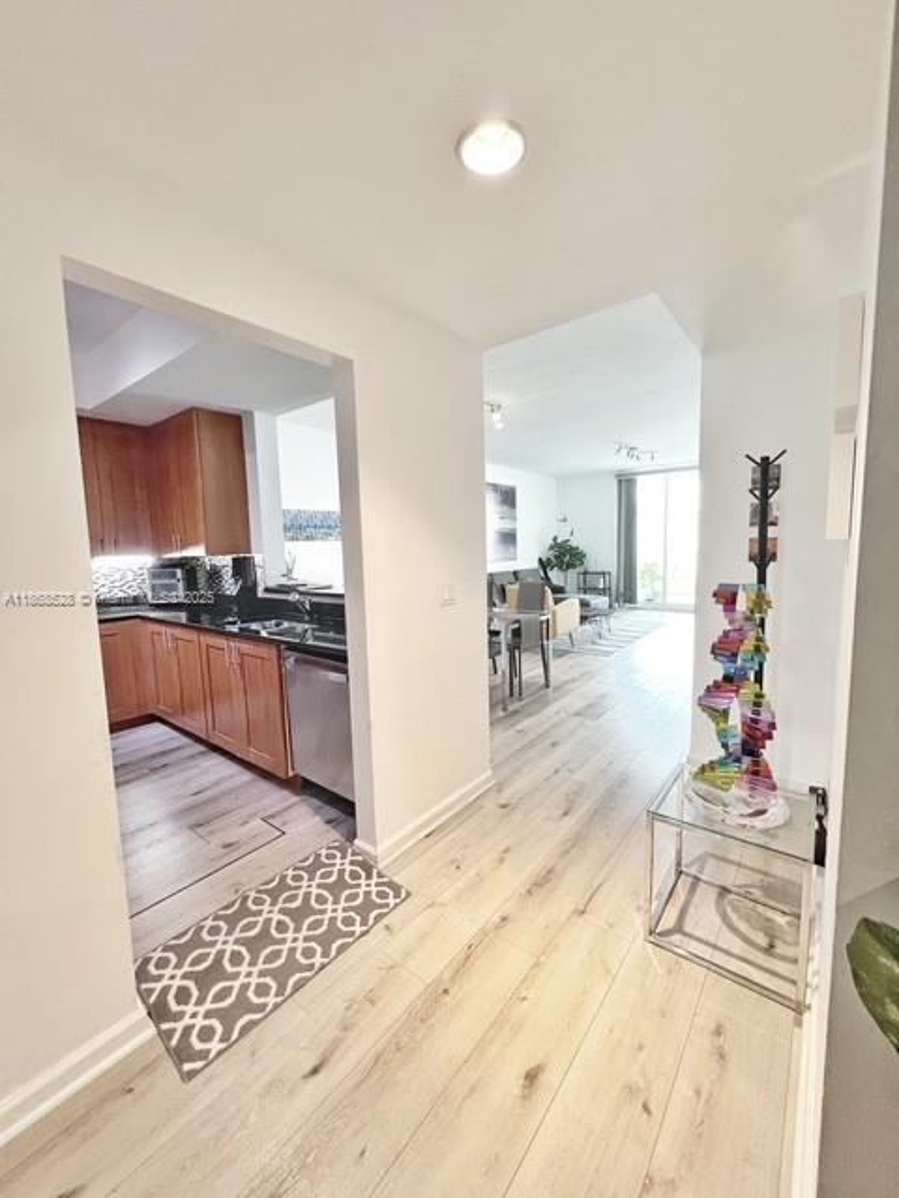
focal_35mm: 13
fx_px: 450
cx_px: 450
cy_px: 599
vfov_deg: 106.2
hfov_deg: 89.9
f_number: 1.8
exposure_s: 1/60
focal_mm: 1.57
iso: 160
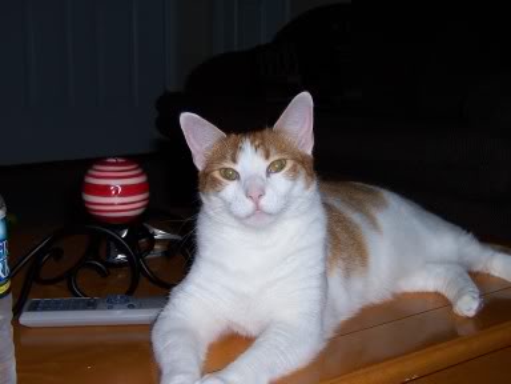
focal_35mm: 60
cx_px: 256
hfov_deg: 32.2
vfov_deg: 24.4
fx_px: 886
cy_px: 192
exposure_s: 1/90
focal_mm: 10
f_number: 4
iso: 80
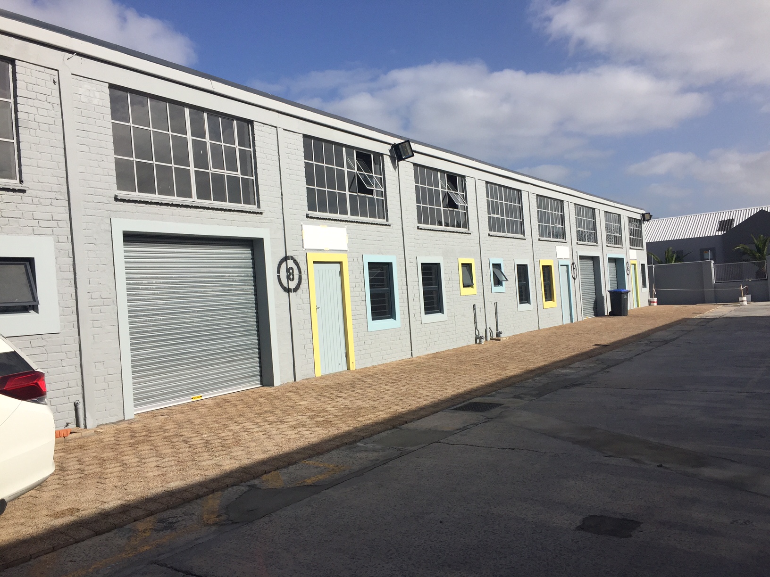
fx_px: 645
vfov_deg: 48.2
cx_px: 385
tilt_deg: -1.1
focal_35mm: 29
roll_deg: +3.5
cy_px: 288
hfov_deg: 61.7
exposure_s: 1/3300
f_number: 2.2
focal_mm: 4.15
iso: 32
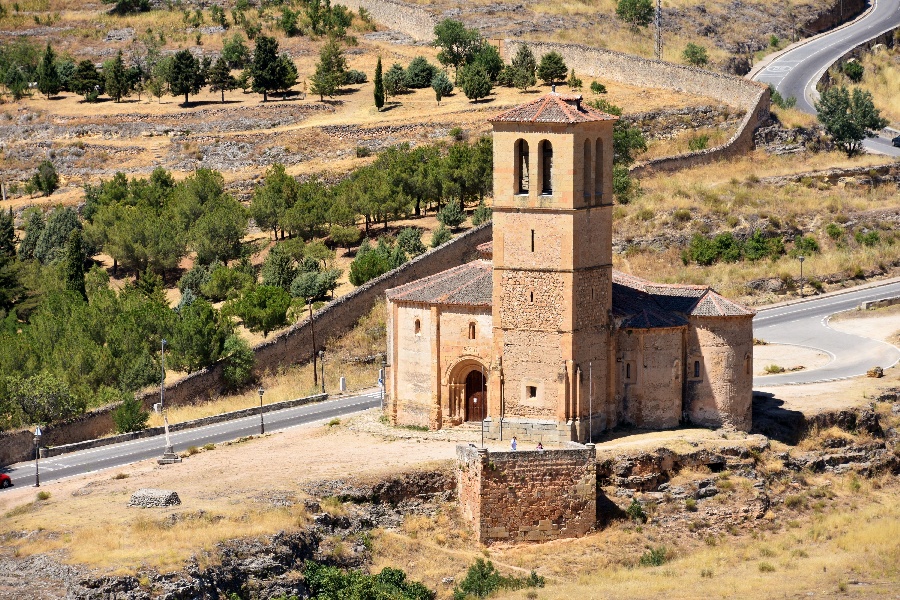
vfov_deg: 7.3
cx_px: 450
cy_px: 300
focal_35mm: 188
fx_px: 4687
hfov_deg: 11.0
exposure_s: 1/500
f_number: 8
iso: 180
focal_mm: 125
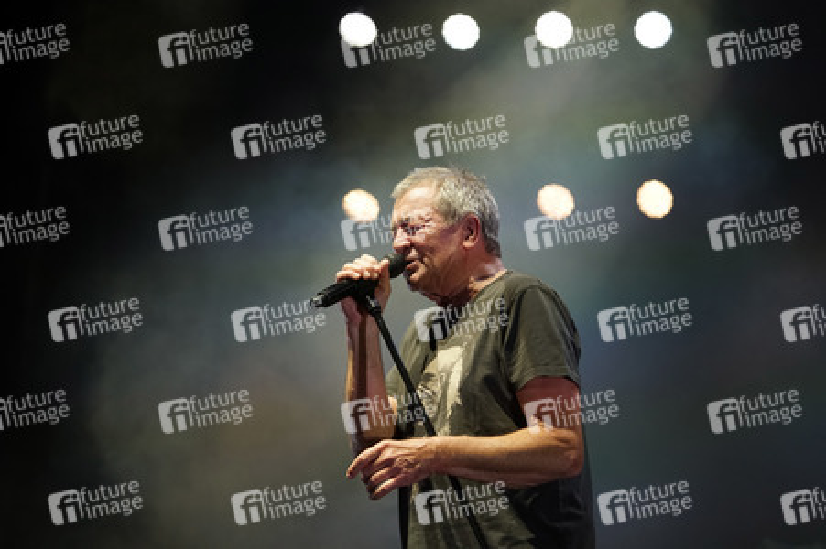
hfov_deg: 16.9
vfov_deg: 11.3
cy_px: 274
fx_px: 2774
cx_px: 413
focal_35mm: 121
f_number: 5.6
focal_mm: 121
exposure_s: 1/1600
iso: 1600
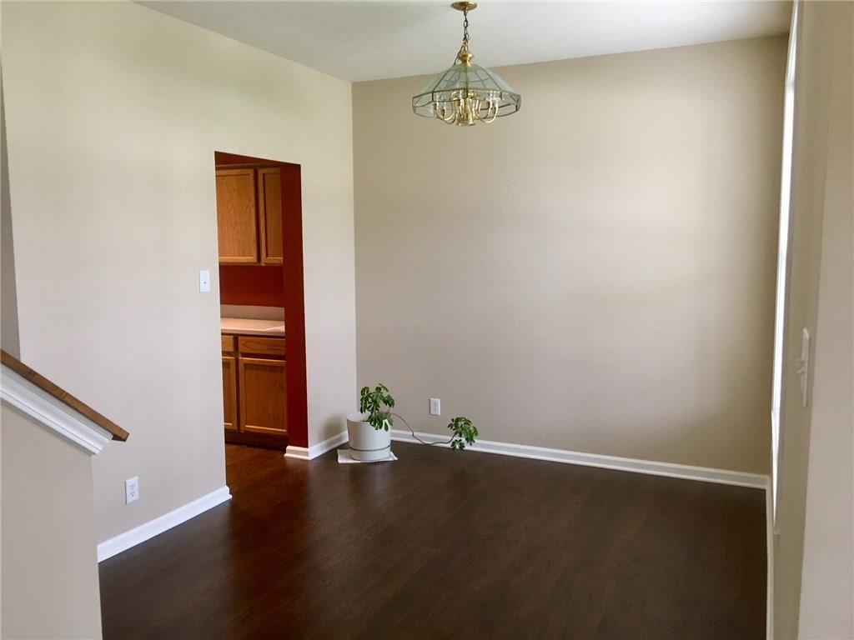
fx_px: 715
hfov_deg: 61.7
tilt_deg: -4.8
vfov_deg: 48.2
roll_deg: +1.3
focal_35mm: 29
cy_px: 320
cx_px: 427
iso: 100
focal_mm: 4.15
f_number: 2.2
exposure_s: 1/30
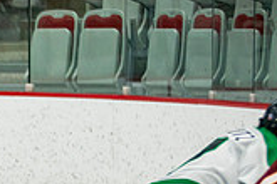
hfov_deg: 4.3
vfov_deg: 2.9
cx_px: -291
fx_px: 3608
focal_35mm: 469
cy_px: 342
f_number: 2.8
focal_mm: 105
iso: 1000
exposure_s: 1/640
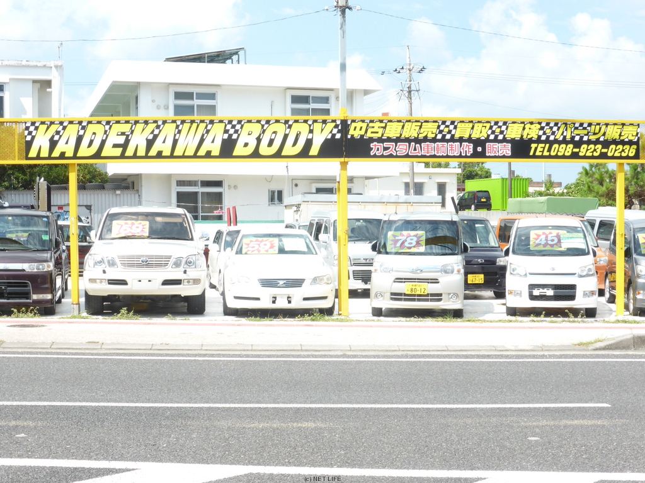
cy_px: 242
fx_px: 1006
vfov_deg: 27.0
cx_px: 322
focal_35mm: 54
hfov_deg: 35.5
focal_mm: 9.7
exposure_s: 1/200
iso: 100
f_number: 6.3
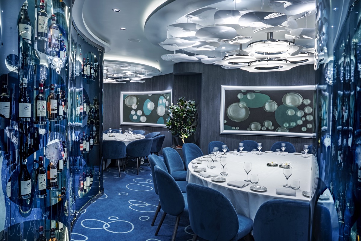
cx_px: 180
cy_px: 120
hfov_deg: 73.7
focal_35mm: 24
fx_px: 241
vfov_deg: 53.1
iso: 200
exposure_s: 1/5
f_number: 10
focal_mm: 24
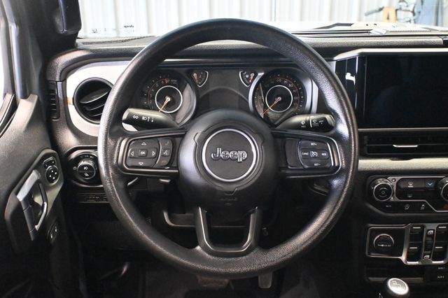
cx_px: 224
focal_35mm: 40
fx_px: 494
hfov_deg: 48.7
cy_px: 149
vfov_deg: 33.6
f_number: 4.5
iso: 12800
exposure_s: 1/60
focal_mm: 26.5
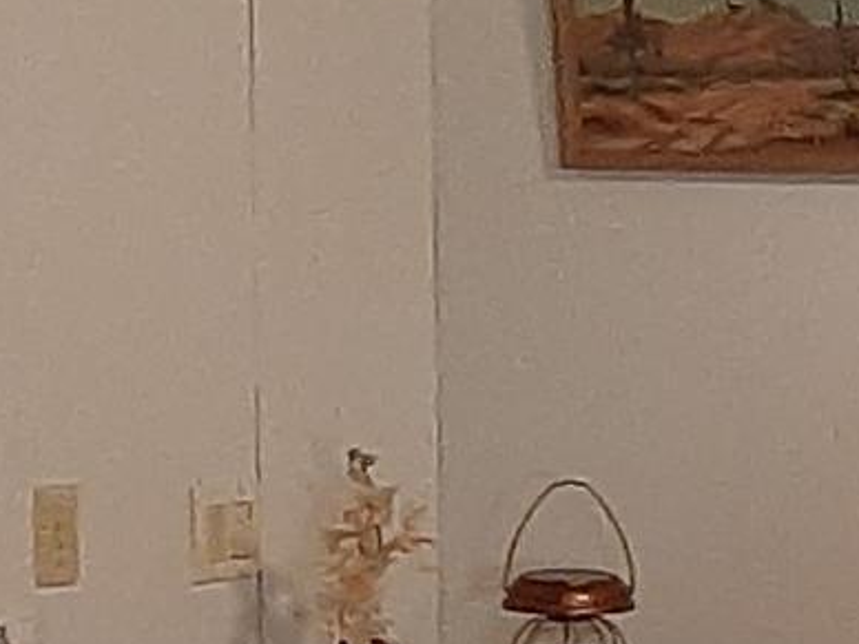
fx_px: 4988
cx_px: 1857
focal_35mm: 201
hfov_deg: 9.1
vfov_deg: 7.3
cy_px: 755
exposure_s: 1/25
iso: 250
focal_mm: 3.93
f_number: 1.7
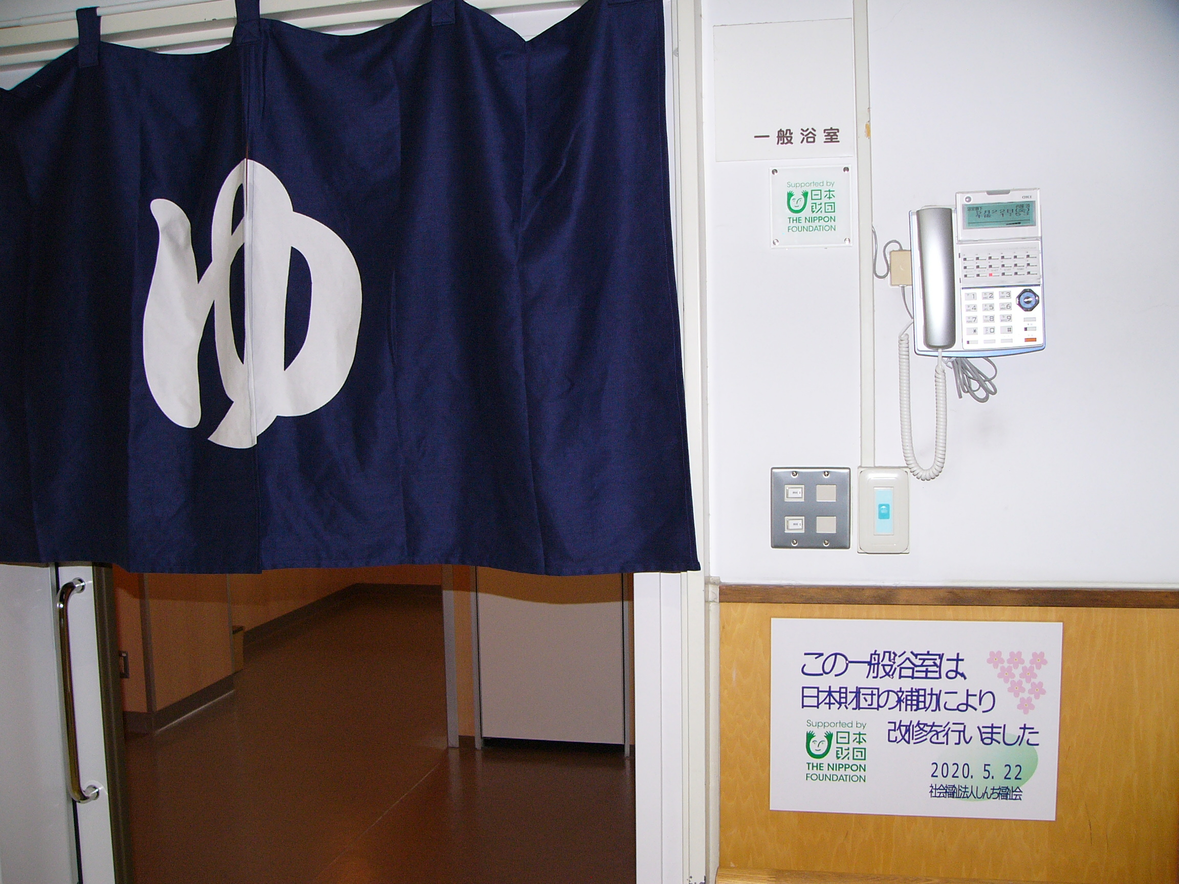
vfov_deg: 39.7
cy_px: 442
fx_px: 1226
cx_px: 590
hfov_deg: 51.4
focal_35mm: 36
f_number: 2.8
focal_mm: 6
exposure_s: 1/60
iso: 100
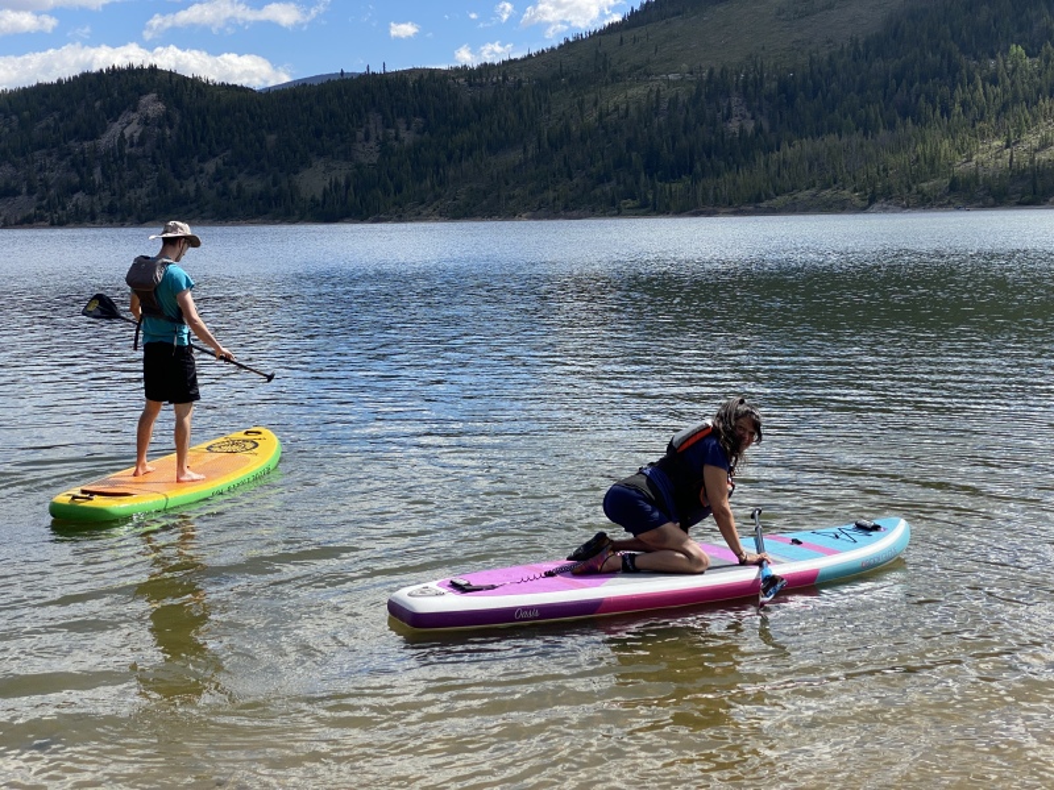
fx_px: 1583
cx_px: 527
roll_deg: +1.4
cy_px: 395
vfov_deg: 28.0
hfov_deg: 36.8
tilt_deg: -5.6
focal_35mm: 52
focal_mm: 6
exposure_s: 1/1776
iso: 20
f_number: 2
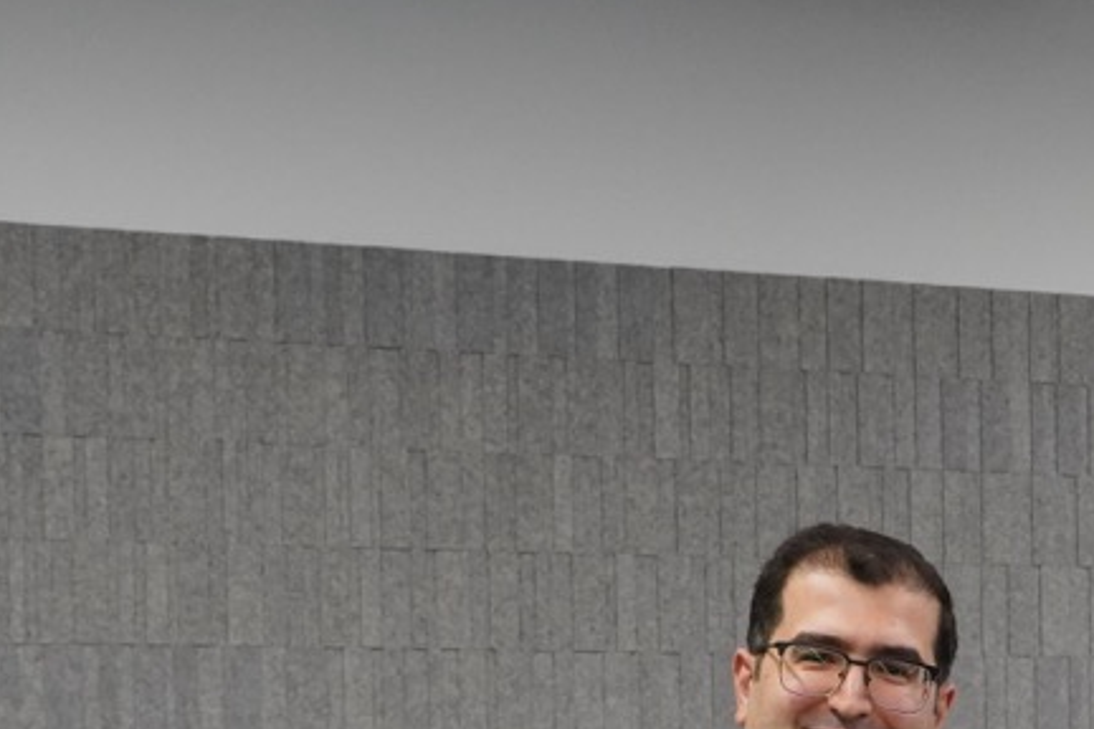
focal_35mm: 86
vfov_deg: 15.1
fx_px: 2613
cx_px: 1061
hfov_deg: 22.8
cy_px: 966
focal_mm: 29
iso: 5000
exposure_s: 1/160
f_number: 7.1
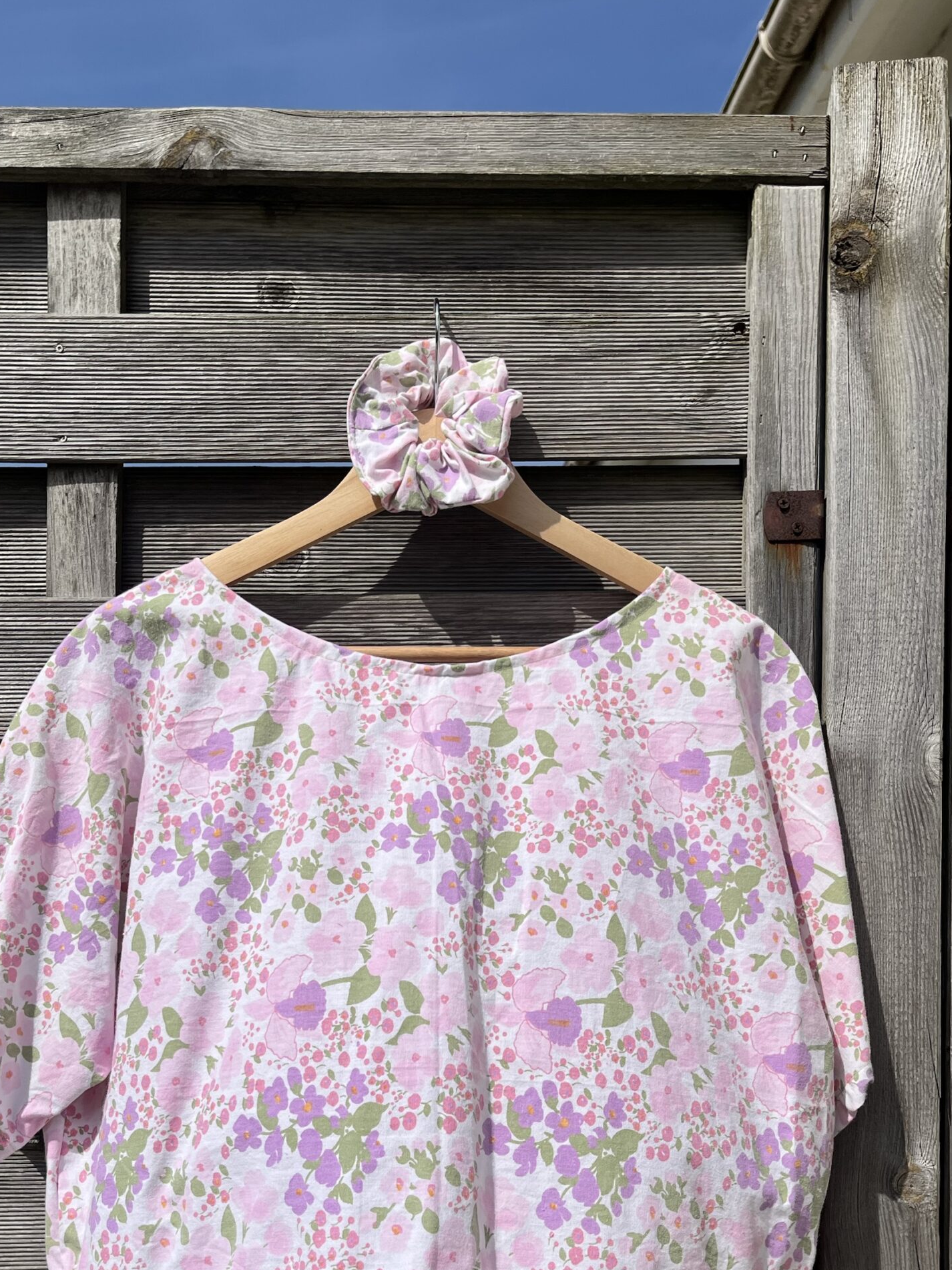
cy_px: 842
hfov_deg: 40.7
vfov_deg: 51.7
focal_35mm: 35
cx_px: 441
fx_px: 1284
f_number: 1.6
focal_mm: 5.1
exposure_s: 1/9901
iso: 50
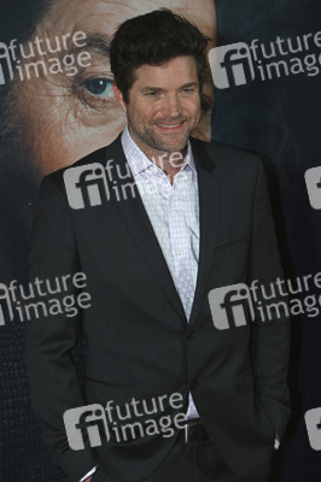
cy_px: 241
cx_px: 160
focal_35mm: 105
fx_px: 1407
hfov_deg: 13.0
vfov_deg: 19.5
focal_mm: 105
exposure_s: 1/100
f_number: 6.3
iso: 1000
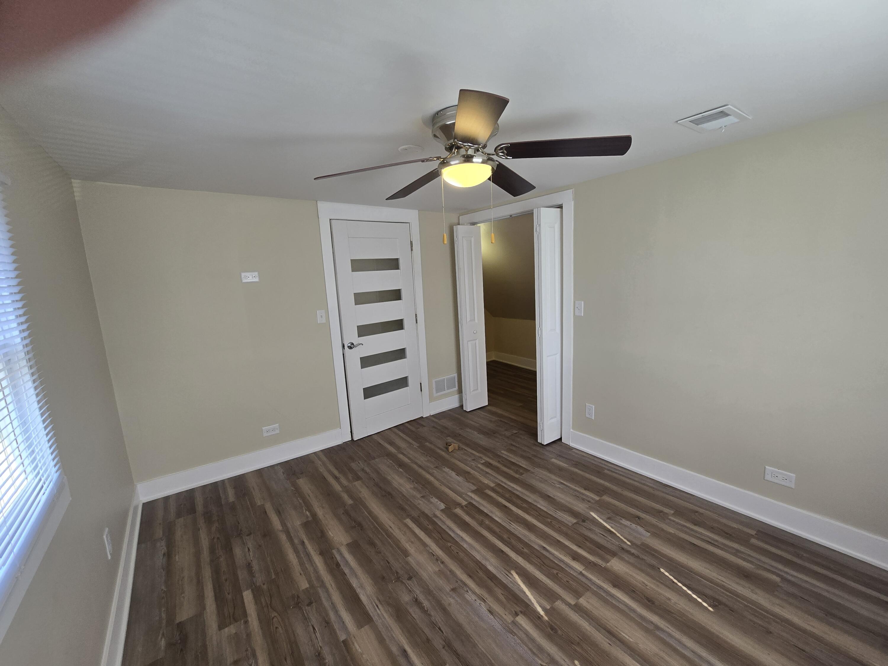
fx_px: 333
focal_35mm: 13
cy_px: 333
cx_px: 444
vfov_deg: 89.9
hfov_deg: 106.2
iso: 64
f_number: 2.2
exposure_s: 1/120
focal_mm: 2.2
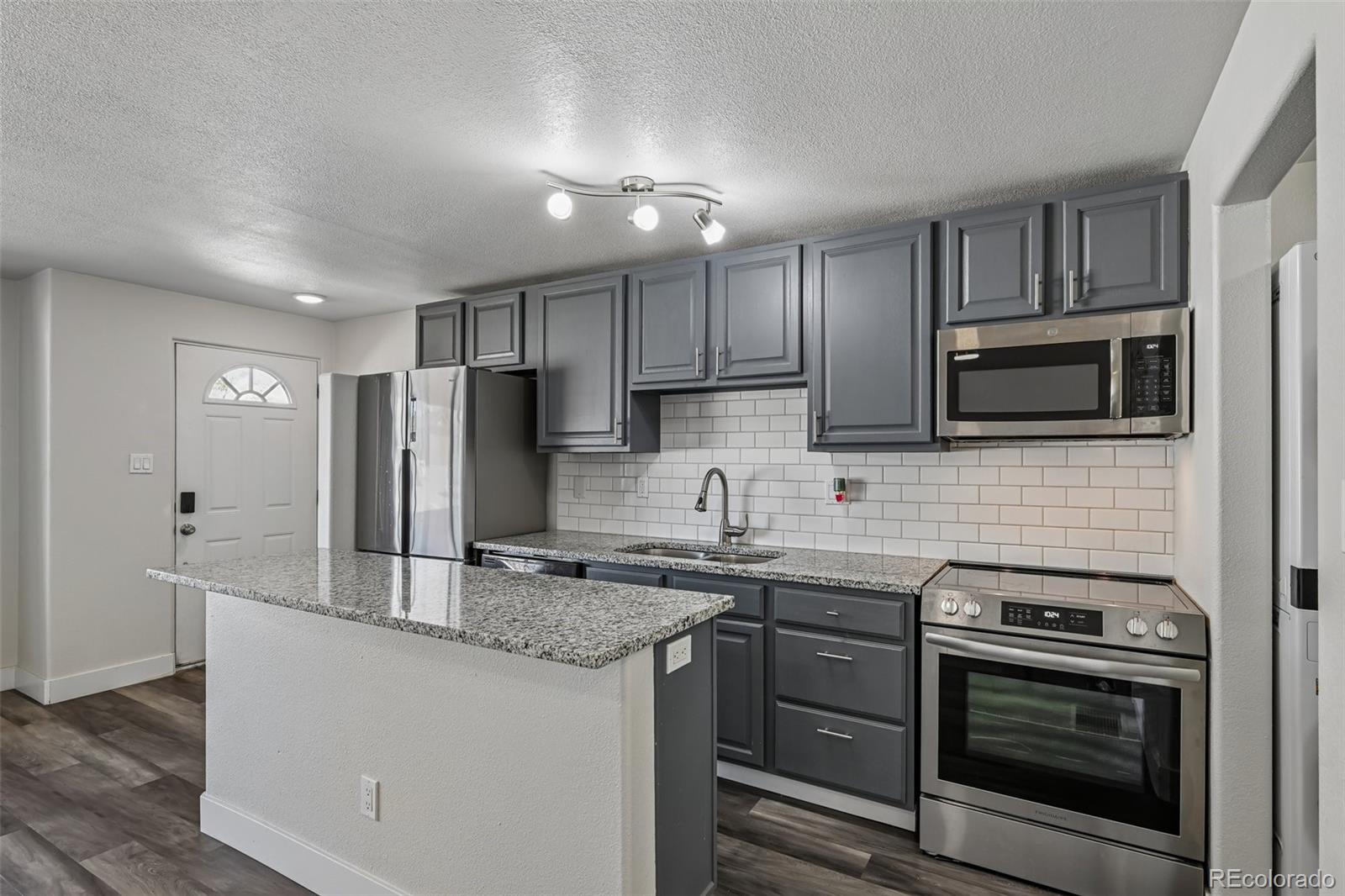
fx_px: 654
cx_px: 672
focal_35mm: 18
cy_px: 448
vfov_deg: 68.9
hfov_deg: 91.6
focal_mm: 17.5
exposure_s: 1/8
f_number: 10
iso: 400
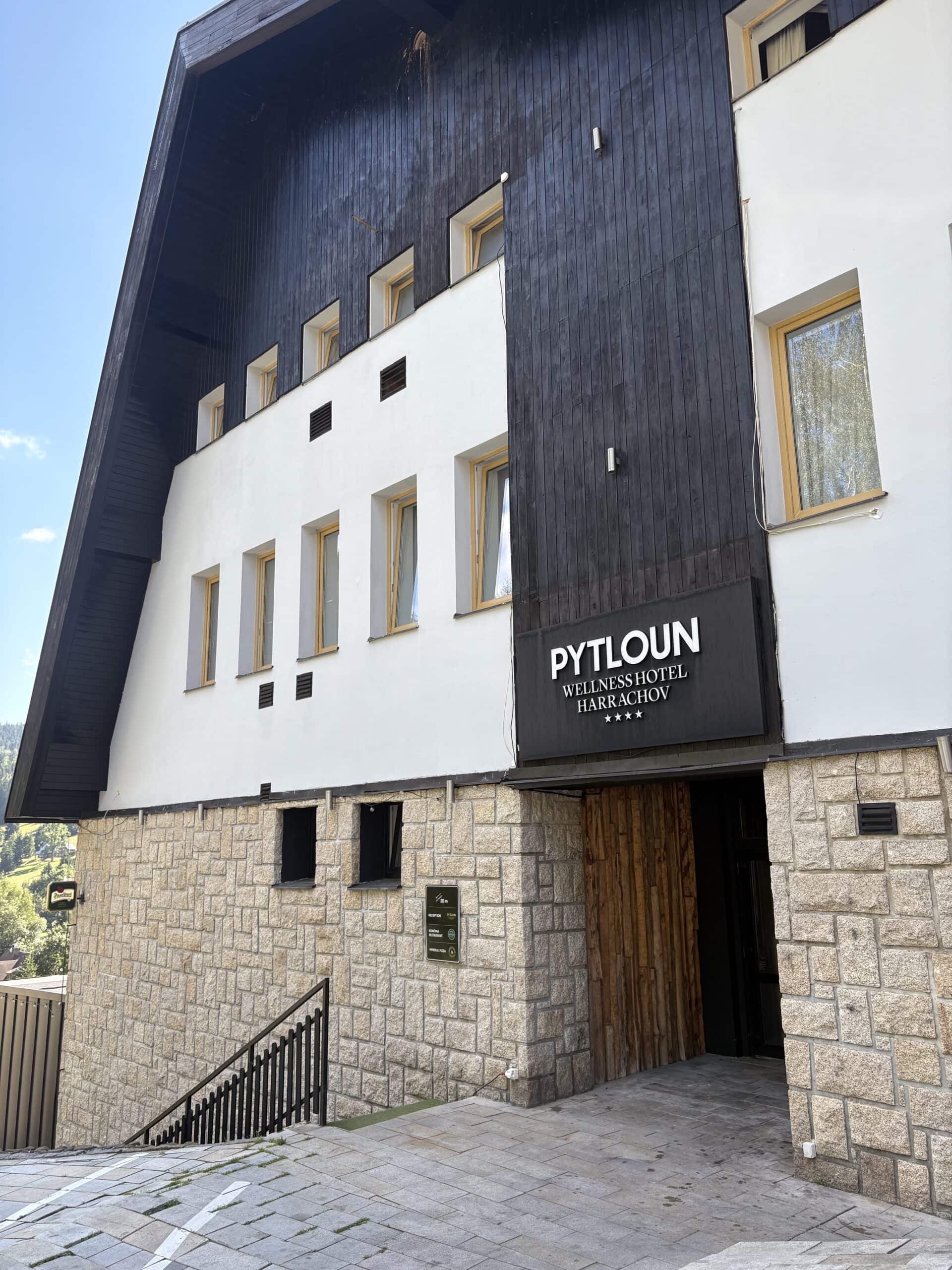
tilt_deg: +12.7
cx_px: 476
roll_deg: +0.3
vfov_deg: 67.3
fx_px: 953
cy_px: 635
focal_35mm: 26
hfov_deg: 53.1
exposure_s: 1/468
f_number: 1.6
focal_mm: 5.96
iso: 50
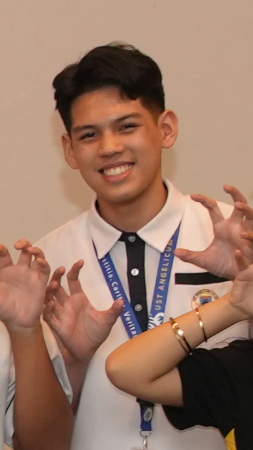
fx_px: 5697
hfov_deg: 2.5
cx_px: -821
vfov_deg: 4.5
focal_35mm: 478
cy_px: 503
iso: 1000
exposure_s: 1/200
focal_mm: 45
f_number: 2.8
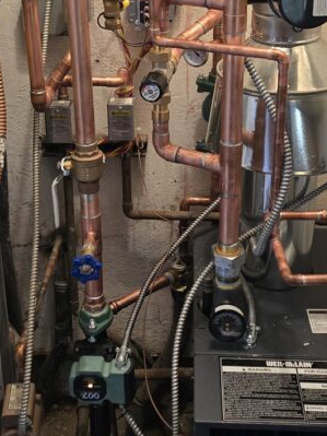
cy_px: 119
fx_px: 744
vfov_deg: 32.2
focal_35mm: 59
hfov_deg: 24.8
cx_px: 133
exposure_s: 1/120
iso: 500
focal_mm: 6.3
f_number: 1.7
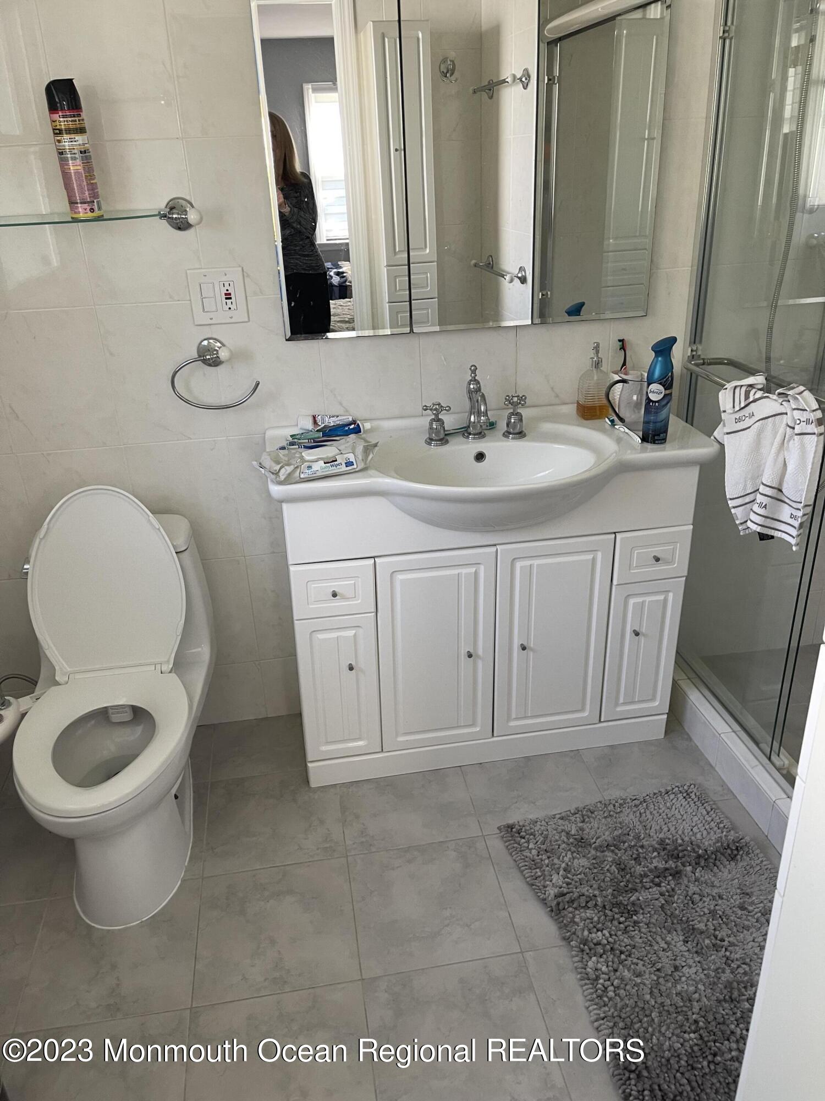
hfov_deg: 53.1
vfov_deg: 67.3
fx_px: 826
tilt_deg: -25.8
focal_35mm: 26
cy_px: 550
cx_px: 412
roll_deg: +2.9
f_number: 1.6
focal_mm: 5.1
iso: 125
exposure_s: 1/86
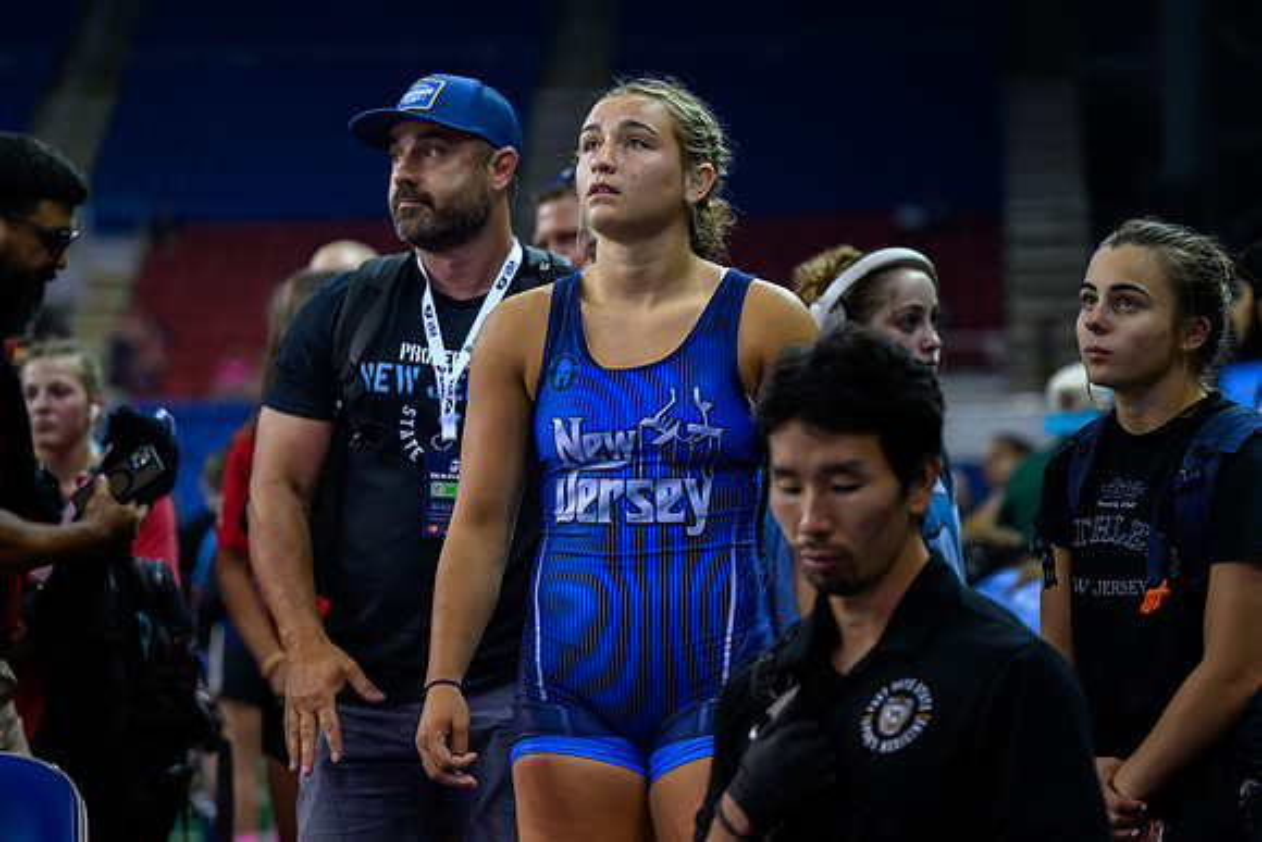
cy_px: 325
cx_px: 697
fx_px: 4650
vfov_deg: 10.3
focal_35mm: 133
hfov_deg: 15.5
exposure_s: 1/500
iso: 2500
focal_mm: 99
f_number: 2.8
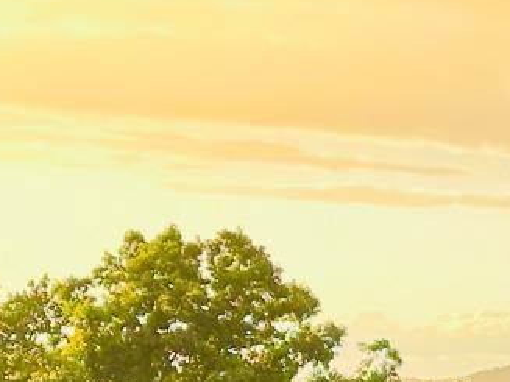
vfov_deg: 6.7
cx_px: 1070
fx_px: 3240
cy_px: 417
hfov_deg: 8.5
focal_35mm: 220
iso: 64
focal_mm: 6.86
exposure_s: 1/292
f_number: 1.78
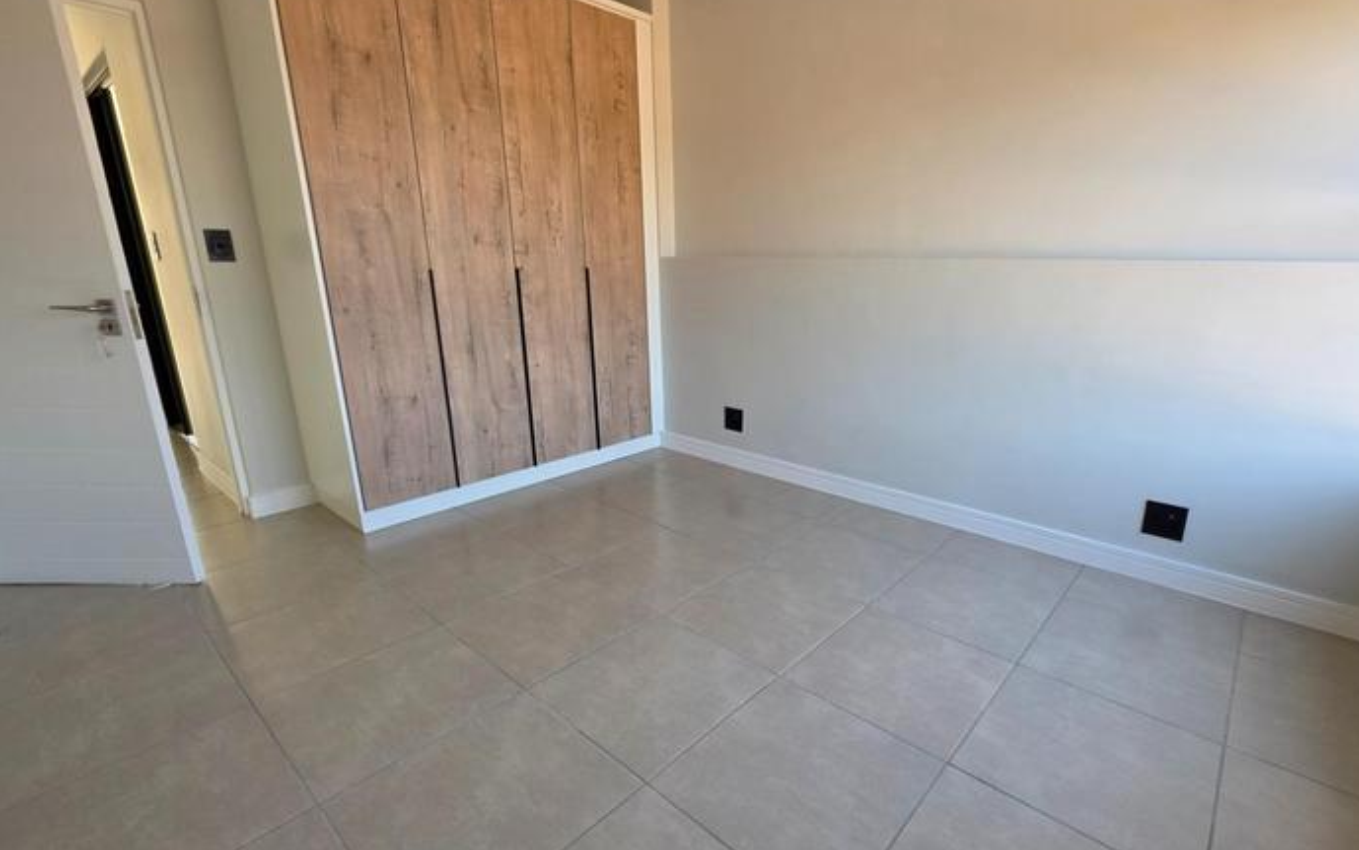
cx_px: 753
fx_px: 593
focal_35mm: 16
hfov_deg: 97.4
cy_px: 438
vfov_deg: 71.3
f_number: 1.9
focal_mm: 2.2
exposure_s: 1/359
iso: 160
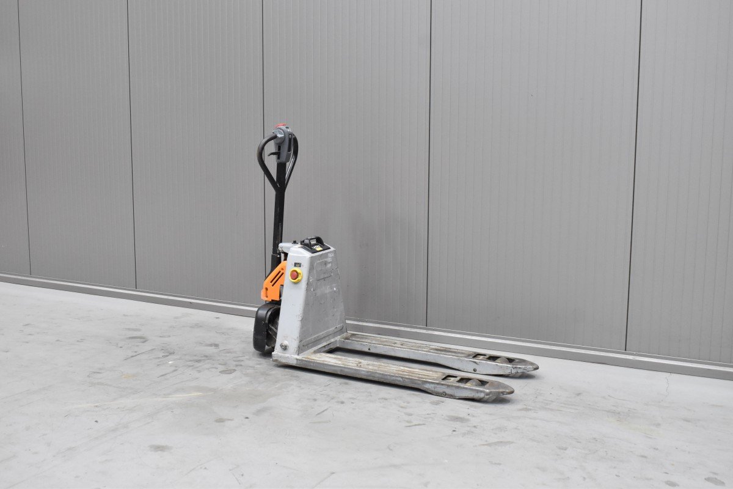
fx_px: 763
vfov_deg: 35.5
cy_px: 244
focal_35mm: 38
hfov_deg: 51.3
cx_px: 366
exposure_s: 1/30
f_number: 5.6
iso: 1600
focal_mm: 25
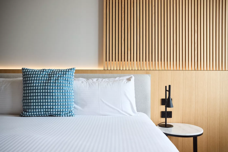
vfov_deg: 42.3
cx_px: 114
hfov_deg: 60.3
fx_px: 196
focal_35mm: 31
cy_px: 76
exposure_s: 1/200
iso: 800
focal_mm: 31
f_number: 5
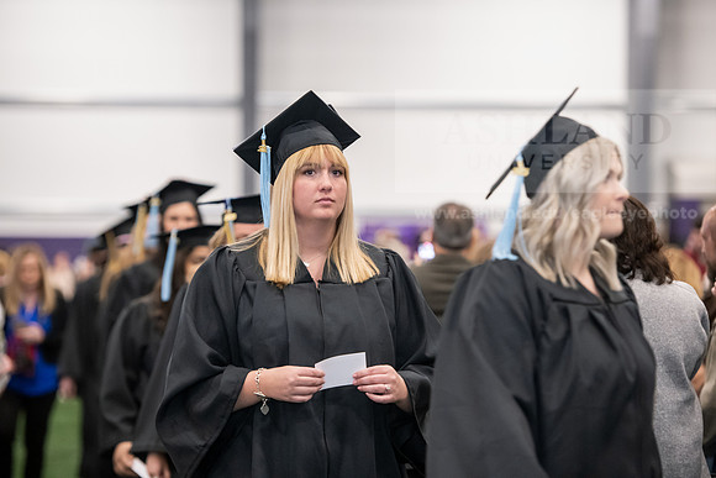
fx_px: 2785
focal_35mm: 140
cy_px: 239
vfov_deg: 9.8
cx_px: 358
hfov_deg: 14.7
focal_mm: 140
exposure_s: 1/200
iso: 3200
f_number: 3.2
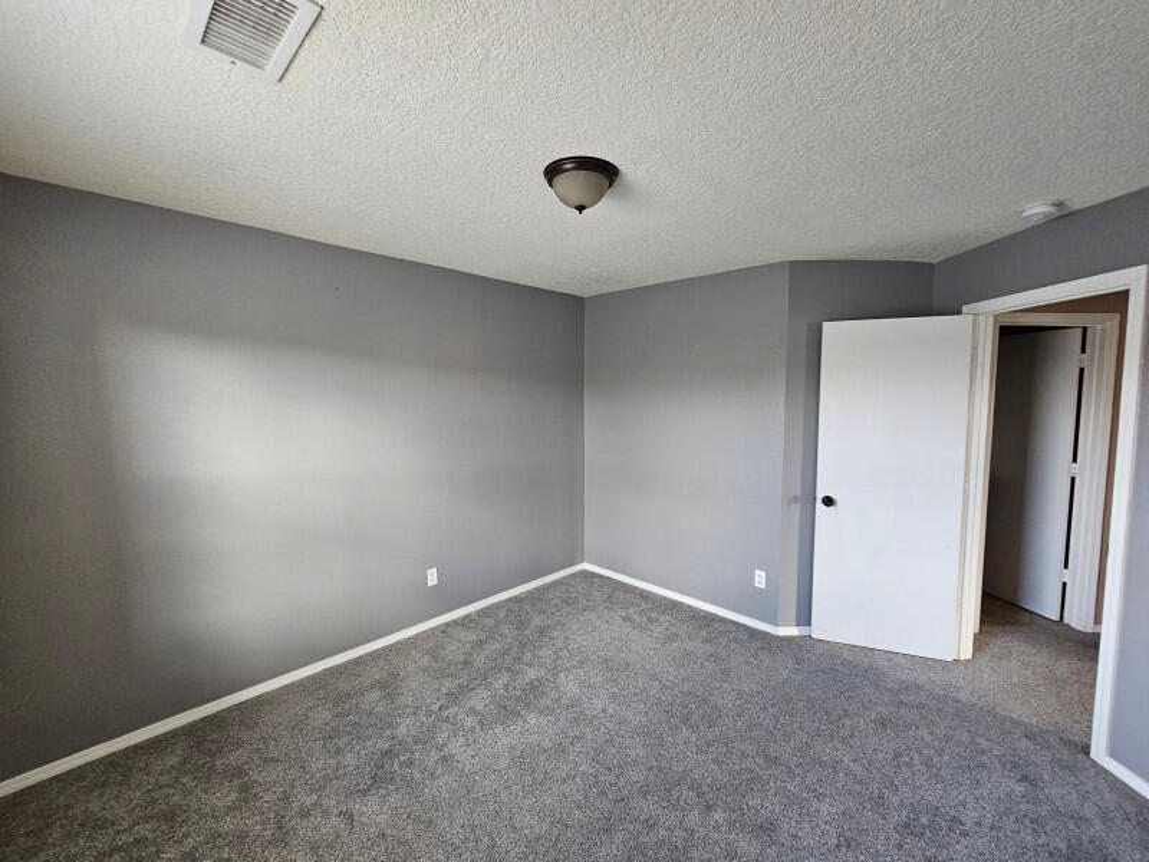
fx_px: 432
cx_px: 574
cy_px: 431
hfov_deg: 106.2
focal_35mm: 13
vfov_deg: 89.9
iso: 320
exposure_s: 1/40
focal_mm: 2.2
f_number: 2.2
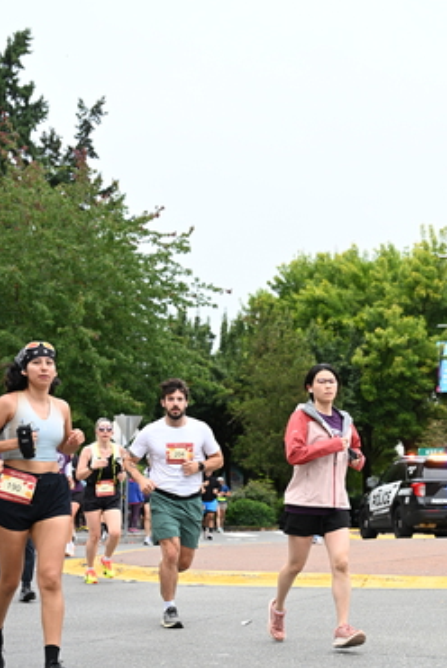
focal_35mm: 77
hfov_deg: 17.7
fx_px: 1431
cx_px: 324
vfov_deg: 26.2
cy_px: 411
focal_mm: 52
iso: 1600
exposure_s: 1/800
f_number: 4
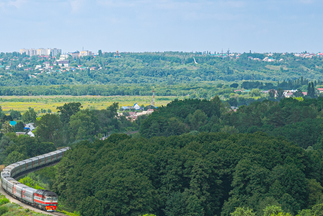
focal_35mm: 212
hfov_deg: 9.7
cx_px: 60
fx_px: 1902
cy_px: 164
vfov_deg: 6.5
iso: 140
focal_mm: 120
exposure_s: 1/400
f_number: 8
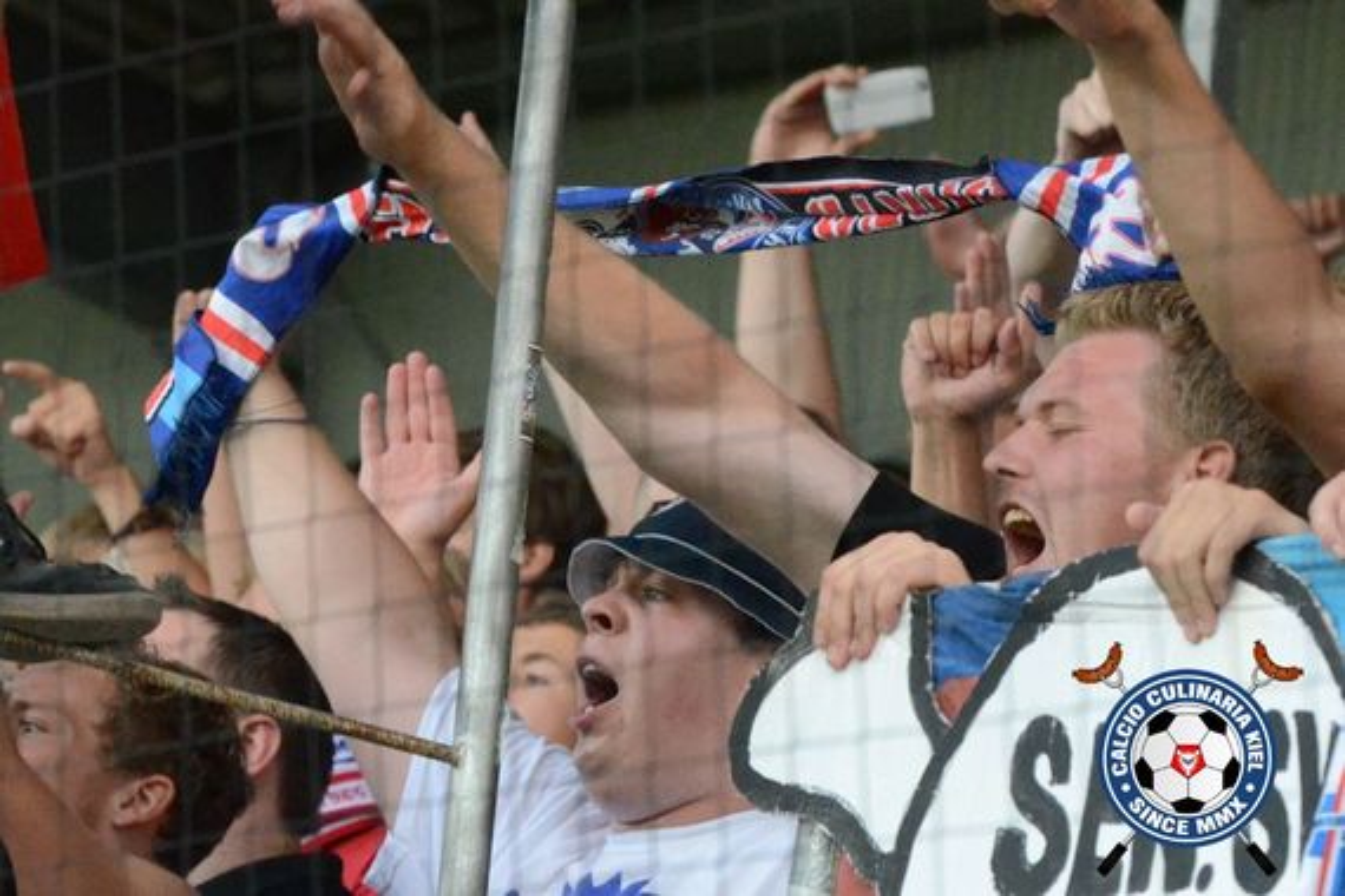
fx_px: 6276
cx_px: 672
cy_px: 448
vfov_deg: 8.2
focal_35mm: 168
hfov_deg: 12.2
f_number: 6.3
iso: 5000
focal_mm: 112
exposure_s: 1/800
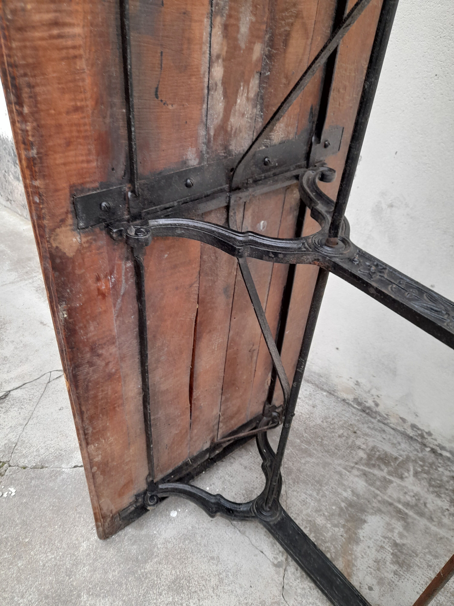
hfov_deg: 54.9
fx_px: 437
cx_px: 227
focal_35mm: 25
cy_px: 303
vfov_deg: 69.4
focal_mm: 4.6
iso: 100
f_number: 2
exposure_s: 1/60
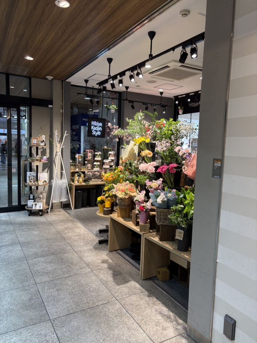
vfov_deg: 67.3
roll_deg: -1.6
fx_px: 257
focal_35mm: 26
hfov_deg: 53.1
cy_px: 172
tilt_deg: -5.1
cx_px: 128
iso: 80
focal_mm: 5.96
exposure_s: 1/100
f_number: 1.6
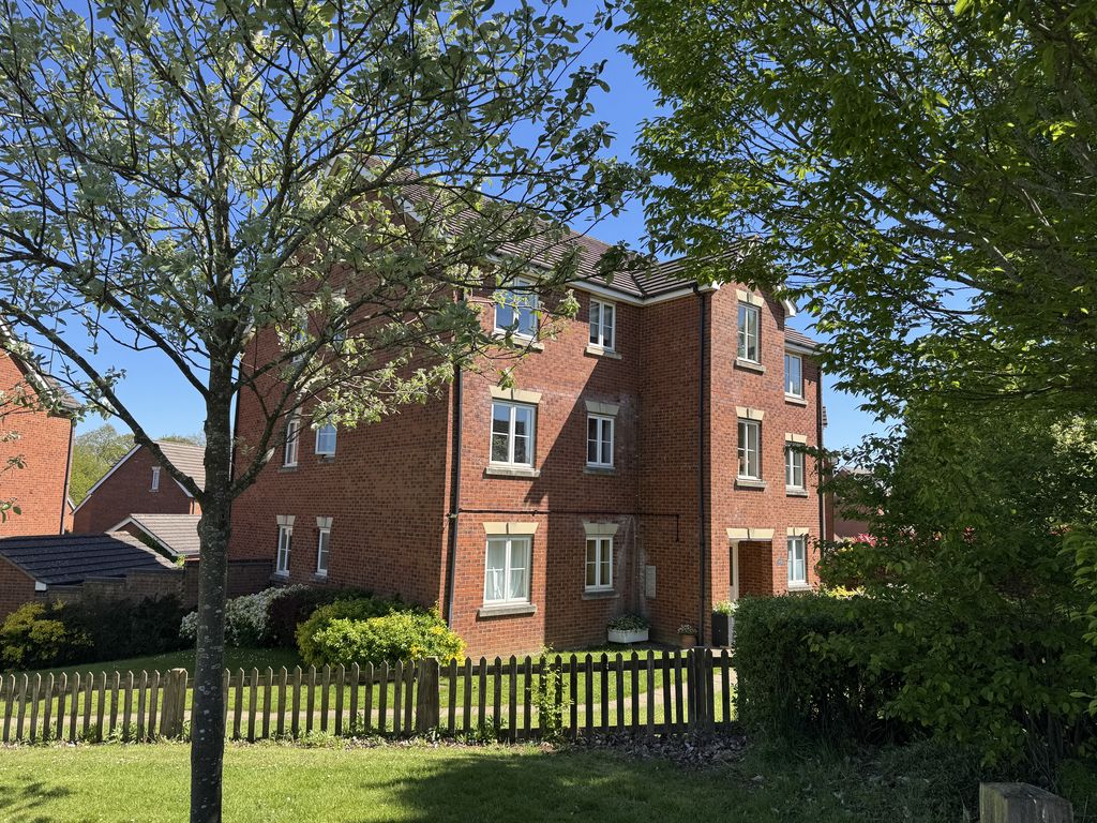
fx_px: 761
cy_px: 412
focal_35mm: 24
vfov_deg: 56.8
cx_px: 548
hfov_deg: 71.6
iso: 80
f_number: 1.78
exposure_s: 1/1311
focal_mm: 6.76
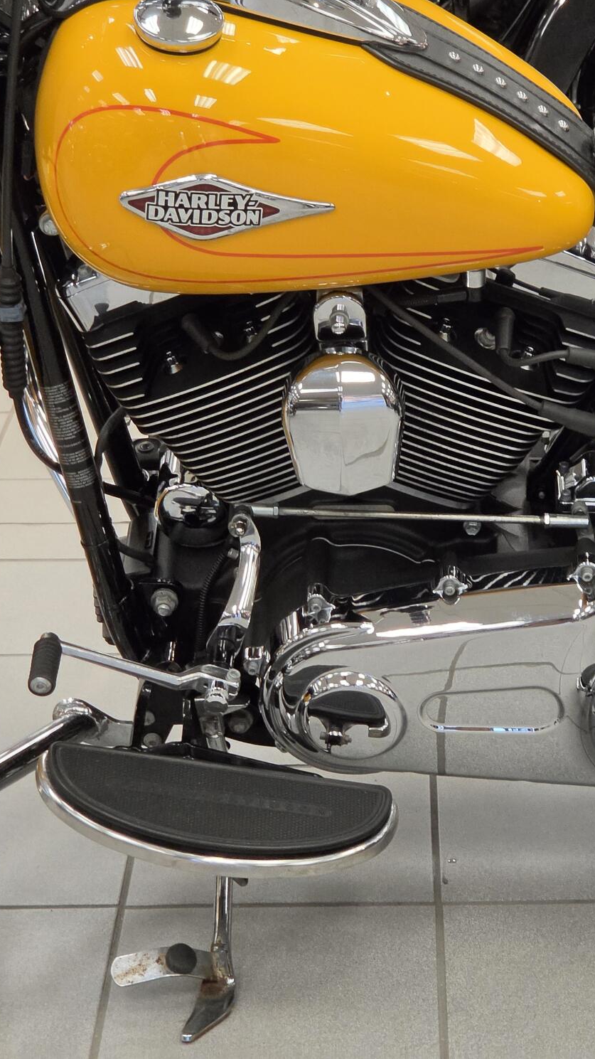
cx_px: 507
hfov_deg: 11.9
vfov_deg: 21.2
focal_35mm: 101
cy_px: 531
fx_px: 2834
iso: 250
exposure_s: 1/120
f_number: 2.4
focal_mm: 7
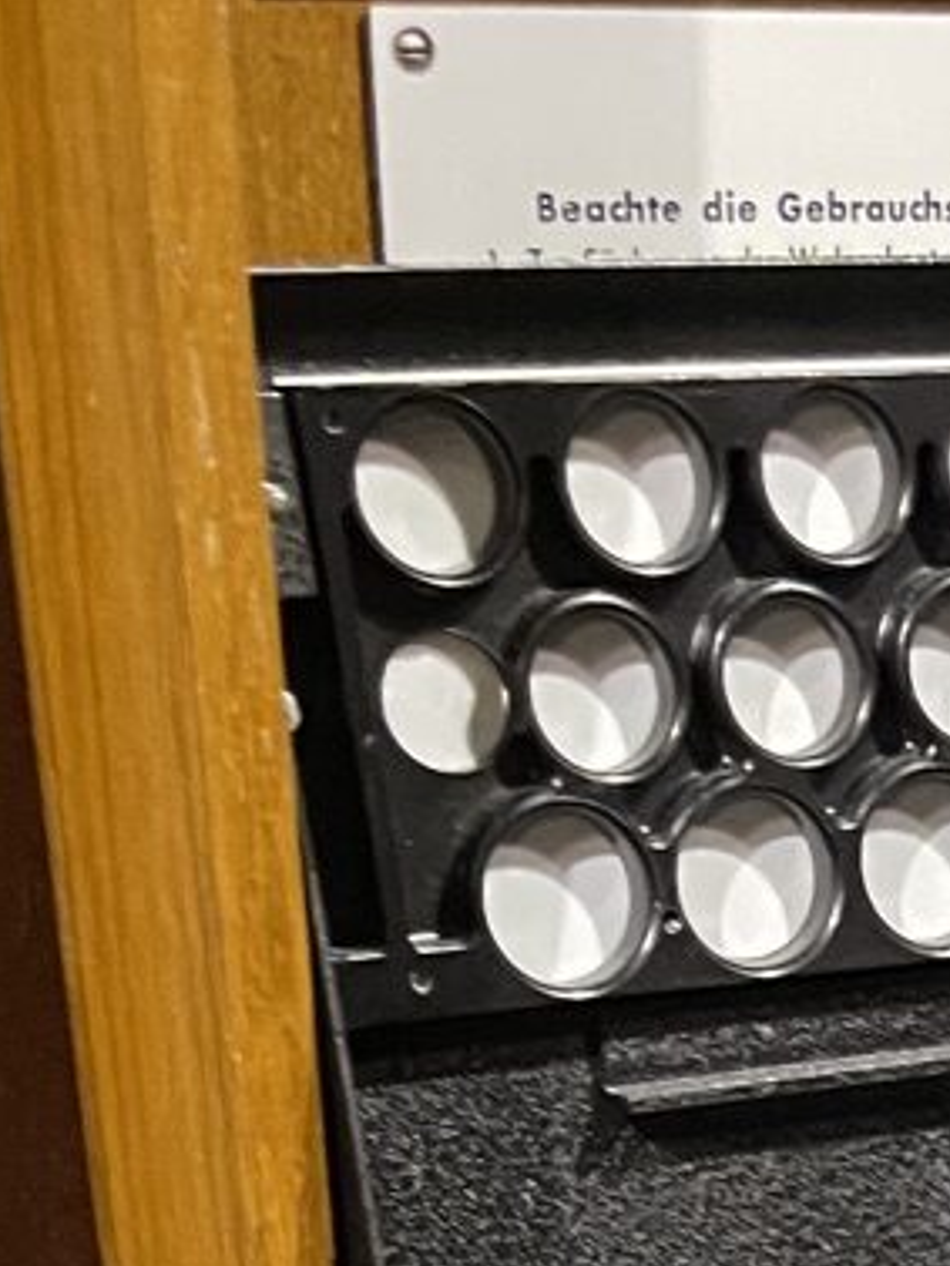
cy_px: 2307
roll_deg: -12.1
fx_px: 3877
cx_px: 1729
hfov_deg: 12.7
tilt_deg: -41.0
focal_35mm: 106
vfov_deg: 15.7
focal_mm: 5.1
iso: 400
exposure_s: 1/33
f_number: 1.6
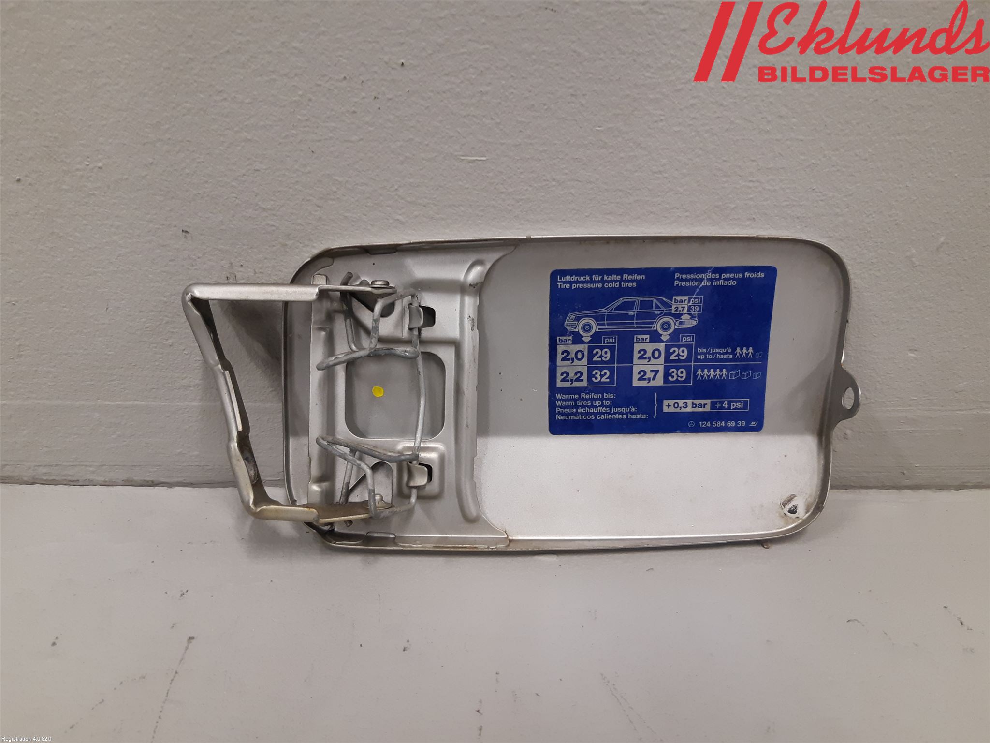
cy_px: 372
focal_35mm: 26
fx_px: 744
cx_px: 495
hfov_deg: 67.3
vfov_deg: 53.1
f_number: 1.7
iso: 125
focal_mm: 3.93
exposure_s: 1/50
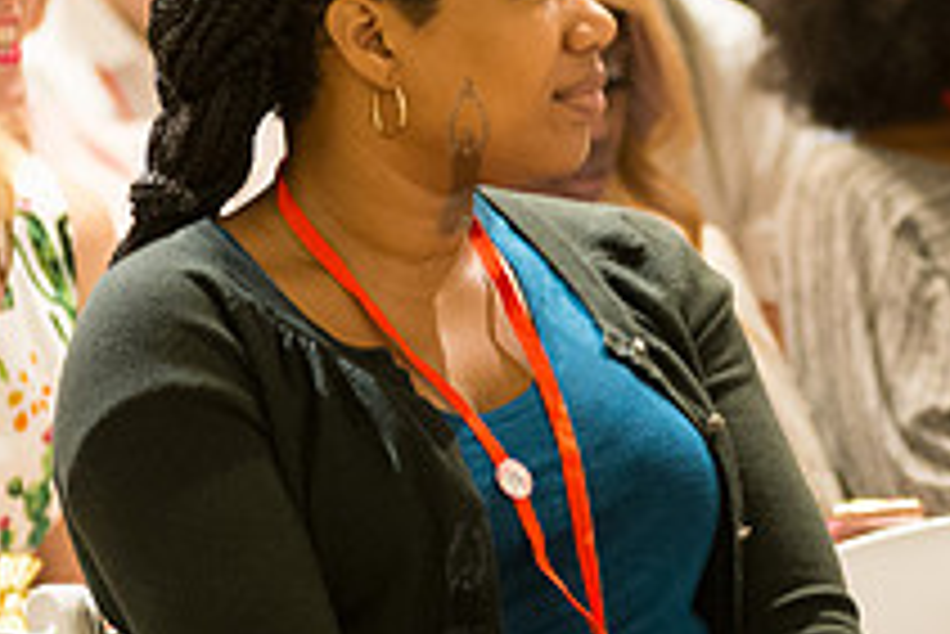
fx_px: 9057
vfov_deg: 4.0
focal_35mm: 343
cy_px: 155
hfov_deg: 6.0
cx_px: 464
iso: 3200
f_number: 3.5
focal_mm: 125
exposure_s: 1/100
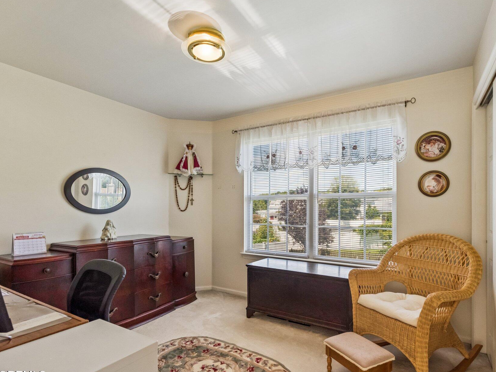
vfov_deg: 71.6
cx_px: 259
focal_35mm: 18
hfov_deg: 87.7
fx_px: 258
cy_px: 188
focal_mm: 15
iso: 1000
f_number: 7.1
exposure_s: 1/400
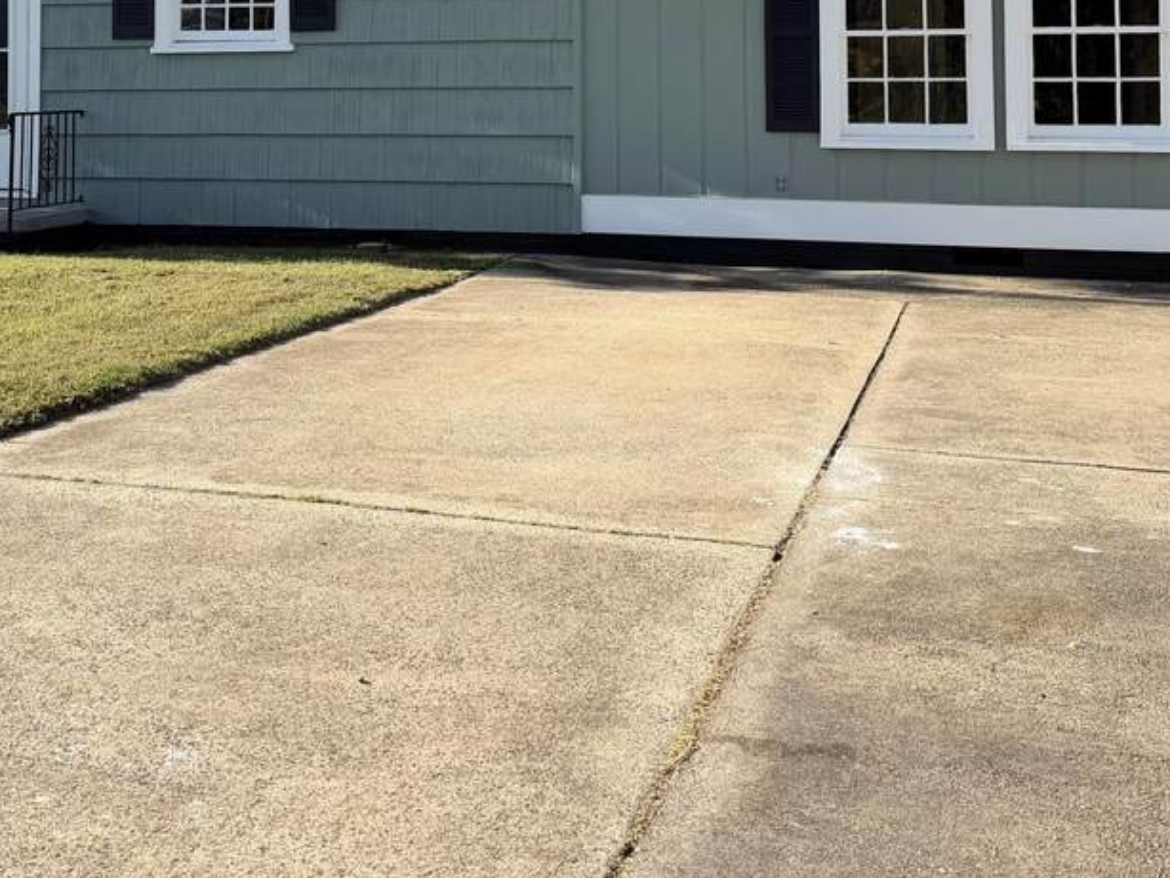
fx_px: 1691
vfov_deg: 27.5
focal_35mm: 50
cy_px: 10
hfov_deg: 37.8
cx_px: 408
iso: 80
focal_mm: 6.76
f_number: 1.78
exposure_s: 1/2703
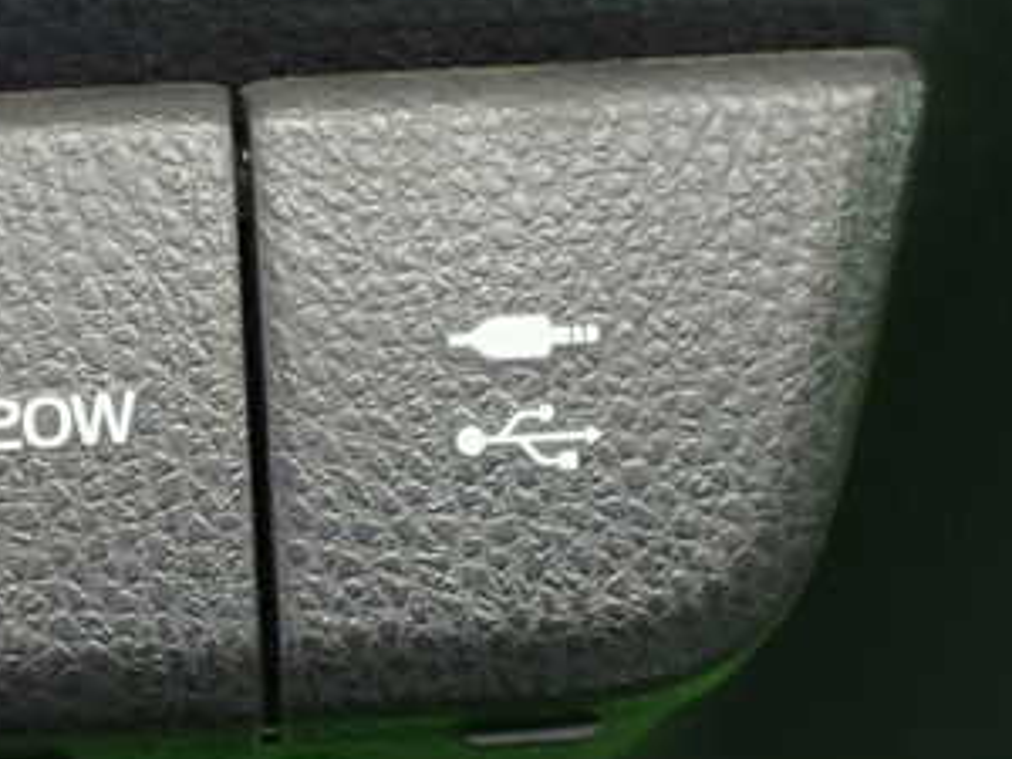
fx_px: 1754
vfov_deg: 24.4
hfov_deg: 31.6
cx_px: 256
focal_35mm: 60
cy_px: 435
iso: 800
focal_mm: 5.4
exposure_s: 1/80
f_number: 2.3
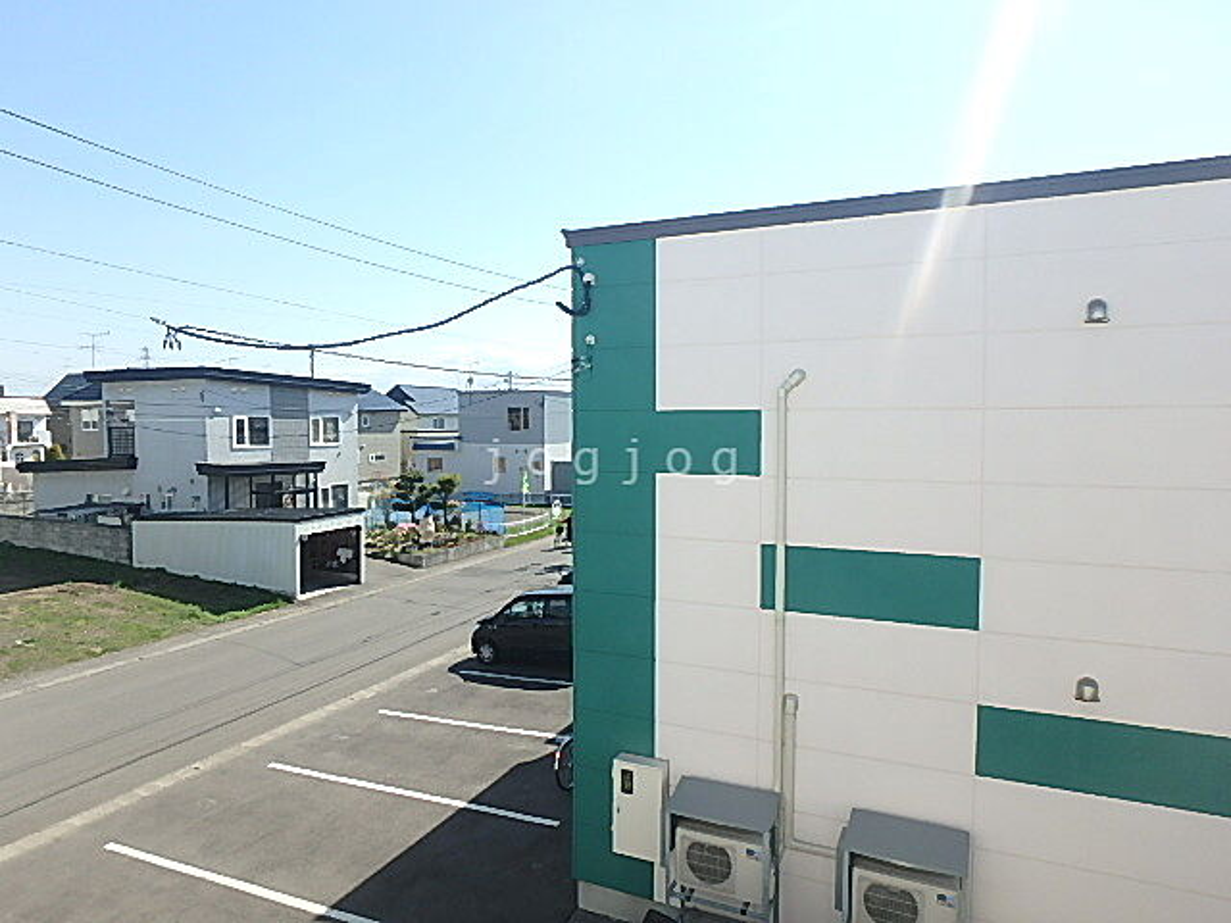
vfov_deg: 63.4
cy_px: 462
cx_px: 616
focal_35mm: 21
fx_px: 747
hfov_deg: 79.0
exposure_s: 1/800
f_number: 3.5
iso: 125
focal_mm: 3.7
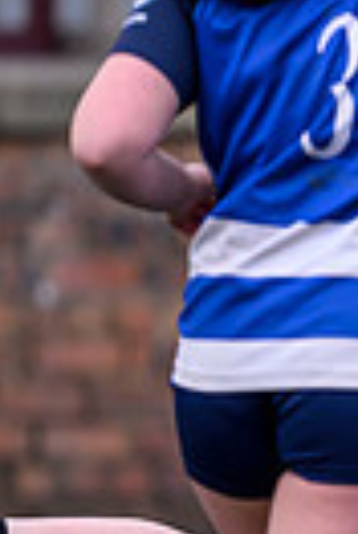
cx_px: 1158
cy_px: 300
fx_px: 33785
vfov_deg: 0.9
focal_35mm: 2277
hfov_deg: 0.6
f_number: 3.5
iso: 500
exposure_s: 1/2000
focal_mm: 400
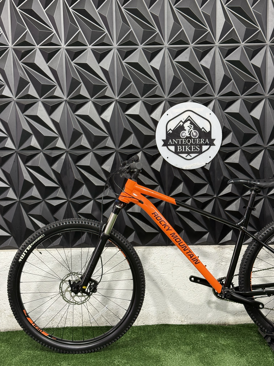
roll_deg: +0.2
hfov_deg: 30.3
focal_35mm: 48
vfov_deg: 39.7
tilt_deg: -5.3
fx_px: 507
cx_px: 137
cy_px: 183
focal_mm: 6.76
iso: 125
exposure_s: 1/60
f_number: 1.78
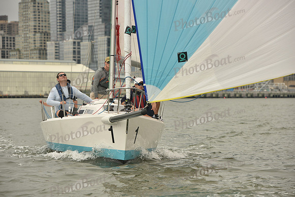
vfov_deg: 9.5
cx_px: 148
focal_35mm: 145
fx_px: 1188
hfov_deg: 14.2
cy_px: 98
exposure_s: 1/1250
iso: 320
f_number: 6.3
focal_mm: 145
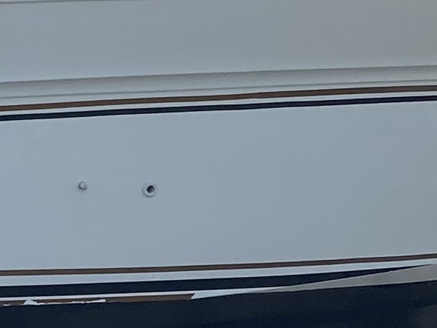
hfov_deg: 9.8
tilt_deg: -2.1
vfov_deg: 7.8
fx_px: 2411
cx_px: -361
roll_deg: -0.9
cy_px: 201
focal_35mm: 191
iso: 20
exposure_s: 1/1350
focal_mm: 3.99
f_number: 1.8
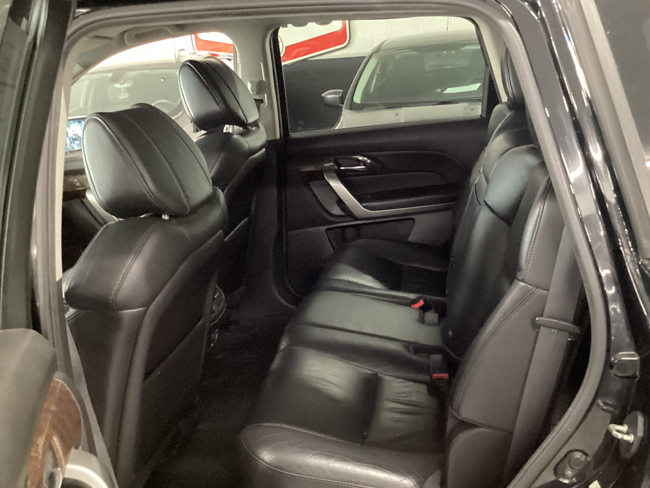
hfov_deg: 51.3
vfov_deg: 39.6
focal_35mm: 36
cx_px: 354
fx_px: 676
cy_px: 278
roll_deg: +3.6
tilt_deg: -21.5
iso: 640
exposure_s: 1/17
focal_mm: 3.3
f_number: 2.4
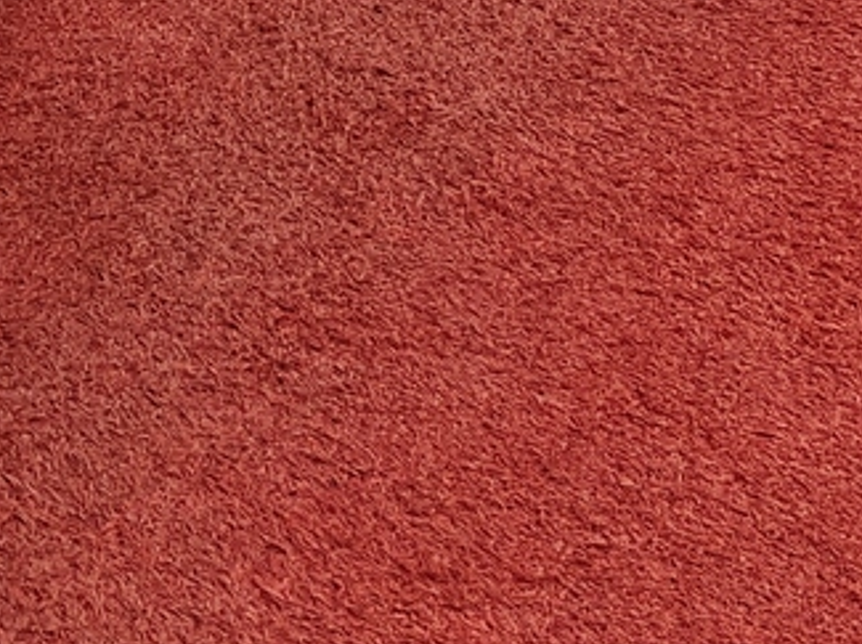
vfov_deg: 9.6
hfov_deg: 12.2
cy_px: -694
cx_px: -889
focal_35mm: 142
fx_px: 3532
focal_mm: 5.59
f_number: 1.8
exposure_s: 1/100
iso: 80
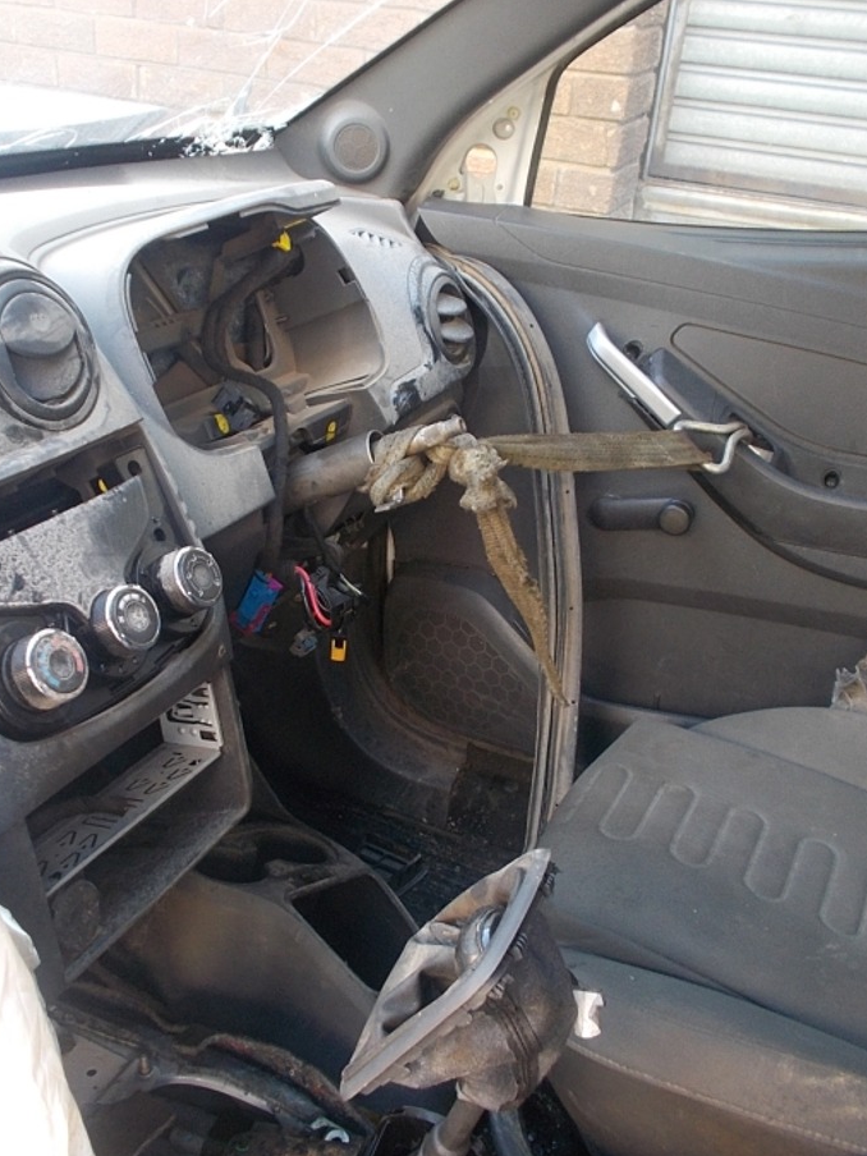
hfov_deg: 40.6
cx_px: 375
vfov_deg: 52.6
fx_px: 1169
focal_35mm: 35
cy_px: 579
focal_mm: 4.6
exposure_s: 1/25
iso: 125
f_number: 3.2
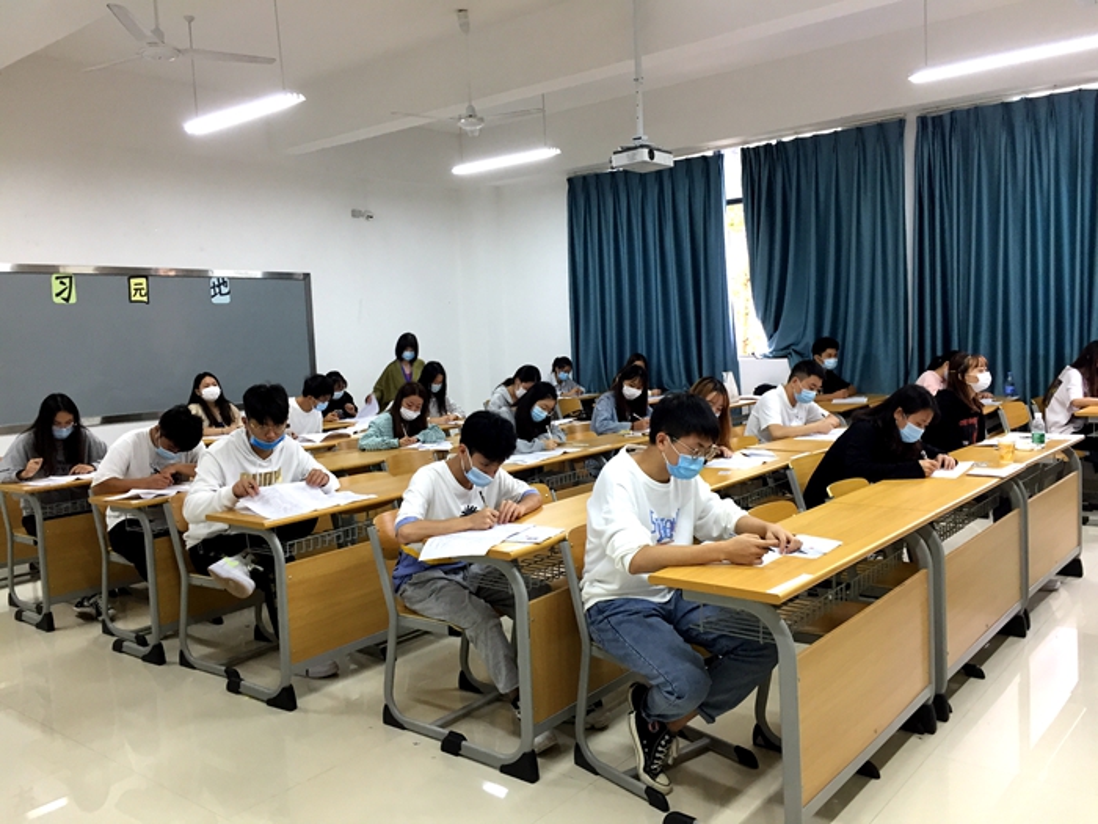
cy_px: 412
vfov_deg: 48.2
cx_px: 549
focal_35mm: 29
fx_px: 920
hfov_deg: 61.7
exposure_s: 1/33
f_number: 2.2
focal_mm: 4.15
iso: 100
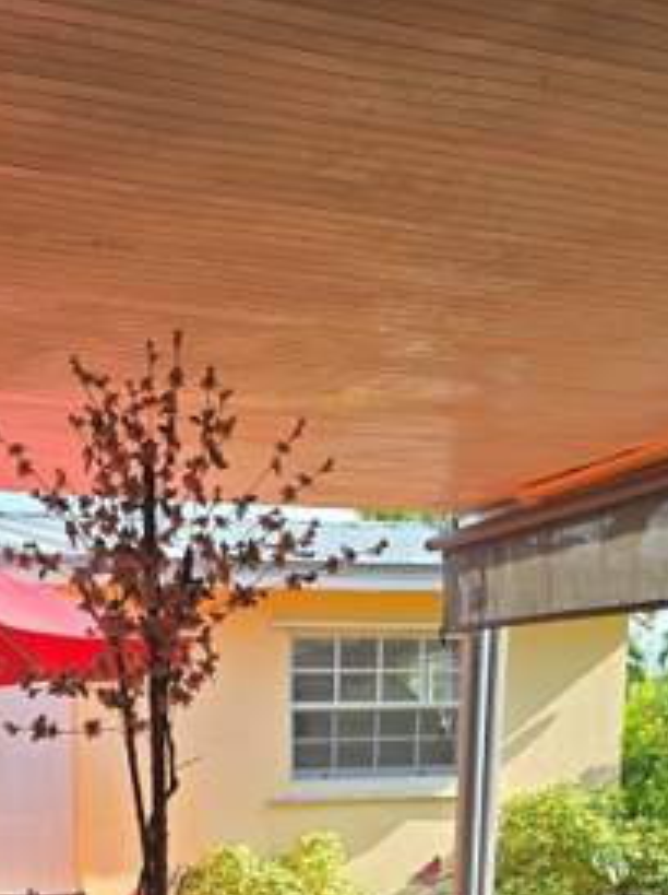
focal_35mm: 54
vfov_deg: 31.1
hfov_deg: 26.6
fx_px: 1393
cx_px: 170
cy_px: 1020
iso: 12
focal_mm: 6.3
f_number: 1.7
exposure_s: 1/222
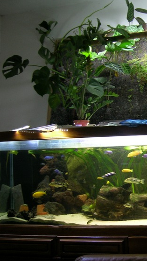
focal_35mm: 53
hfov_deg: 21.2
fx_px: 367
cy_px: 139
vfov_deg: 39.1
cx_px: 172
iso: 50
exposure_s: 1/5.8
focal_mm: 5.7
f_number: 2.9
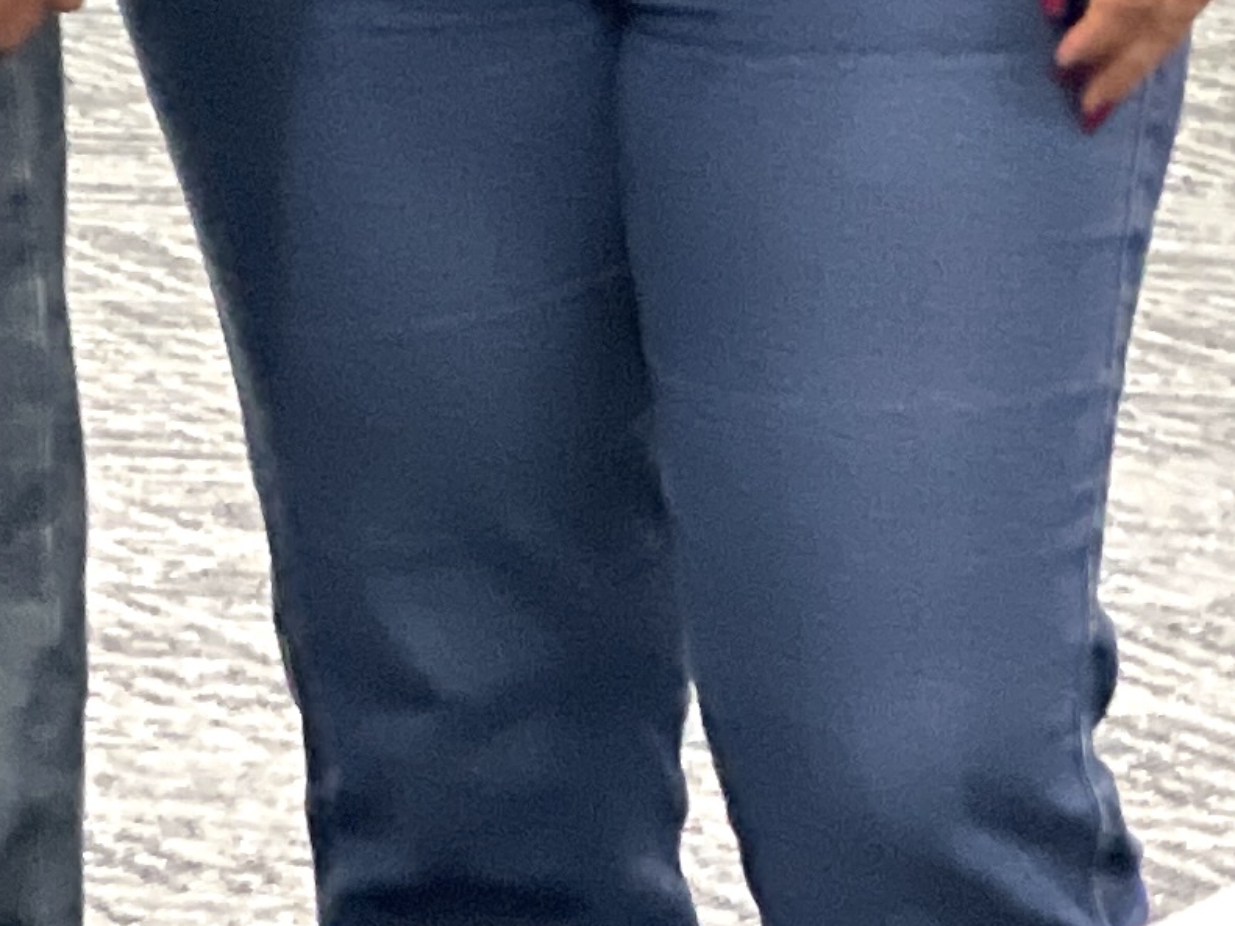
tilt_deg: +1.0
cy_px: -1421
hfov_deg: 7.3
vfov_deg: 5.4
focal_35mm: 265
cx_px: -993
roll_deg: +0.7
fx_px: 9453
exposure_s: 1/40
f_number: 2
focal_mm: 6
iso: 250
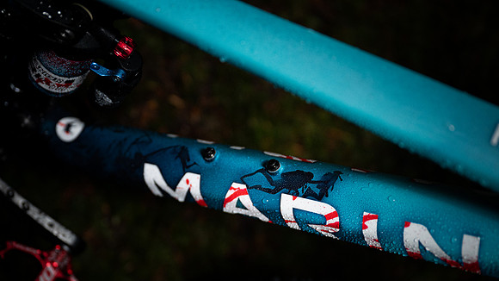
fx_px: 714
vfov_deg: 22.2
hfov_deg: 38.5
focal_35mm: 54
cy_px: 182
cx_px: 219
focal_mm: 41
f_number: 2.8
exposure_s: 1/80
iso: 1600
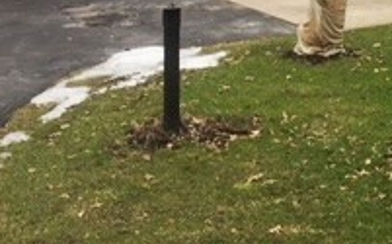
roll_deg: -0.1
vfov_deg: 12.4
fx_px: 1045
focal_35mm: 98
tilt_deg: +1.9
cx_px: 435
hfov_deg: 20.2
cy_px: -166
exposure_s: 1/217
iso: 25
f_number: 2.2
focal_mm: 4.15
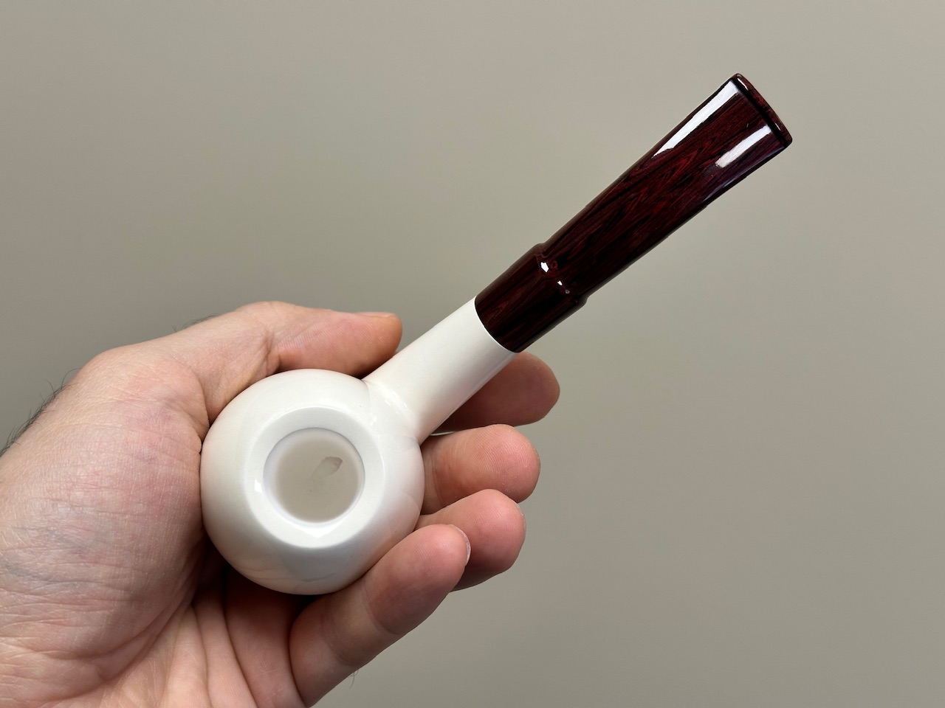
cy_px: 354
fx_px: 1310
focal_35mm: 48
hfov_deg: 39.7
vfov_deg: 30.3
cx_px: 472
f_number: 1.78
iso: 80
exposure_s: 1/121
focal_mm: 6.86
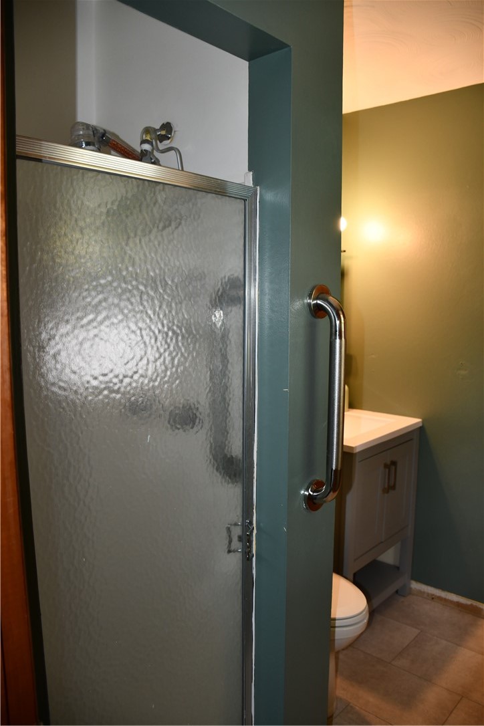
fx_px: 544
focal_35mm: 27
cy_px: 363
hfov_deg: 47.9
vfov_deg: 67.4
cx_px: 242
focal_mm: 18
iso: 450
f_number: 3.5
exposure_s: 1/60
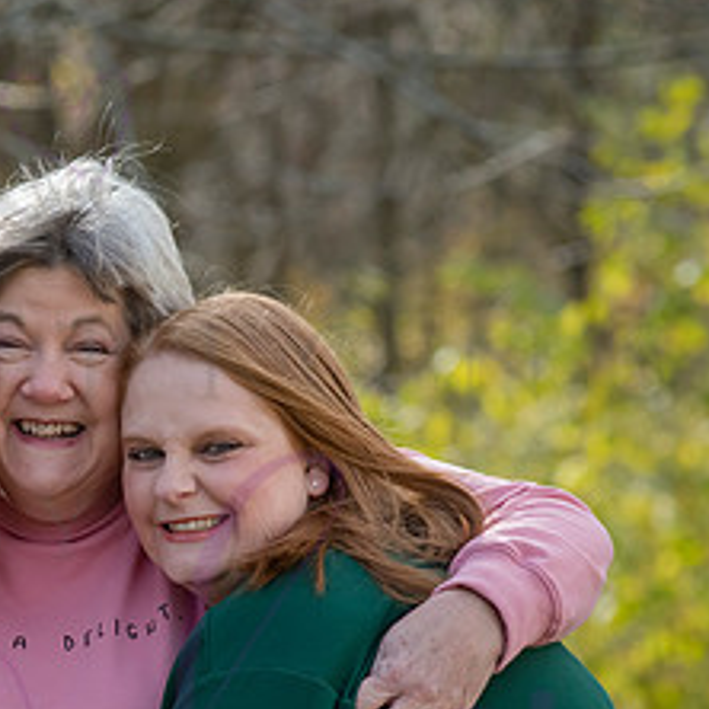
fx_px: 6952
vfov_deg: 5.8
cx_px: 83
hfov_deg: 5.8
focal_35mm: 300
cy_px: 519
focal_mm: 135
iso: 400
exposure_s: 1/800
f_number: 5
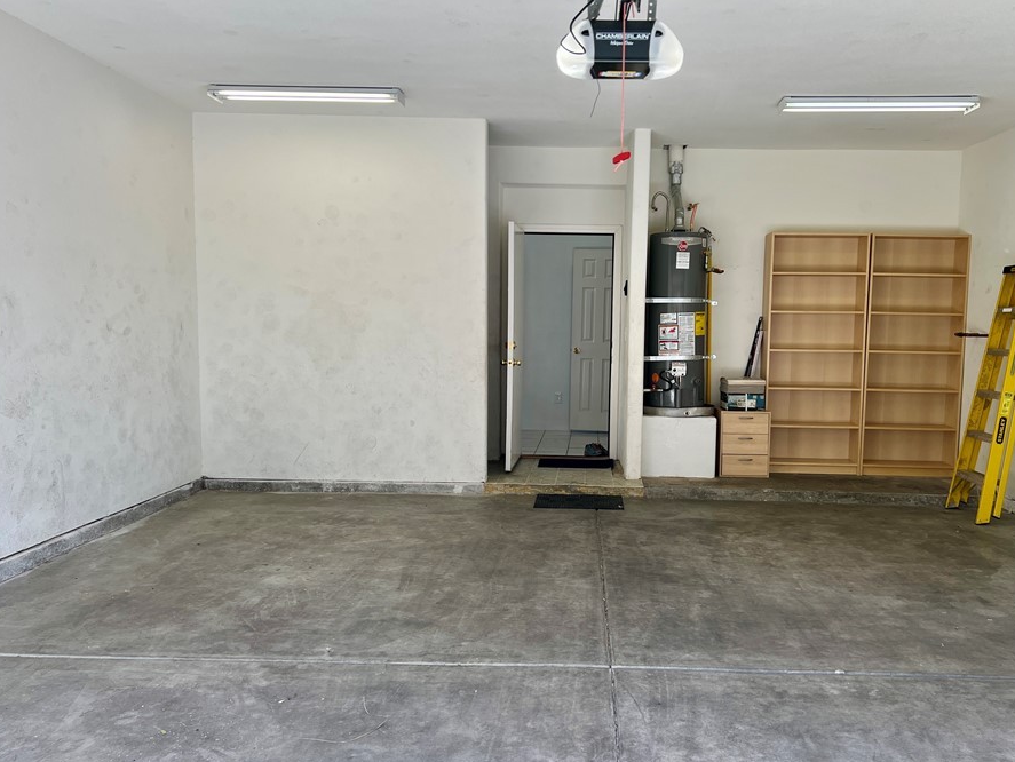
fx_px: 880
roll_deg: -0.8
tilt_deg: -4.2
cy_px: 400
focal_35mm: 30
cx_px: 573
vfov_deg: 46.8
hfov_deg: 59.7
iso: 50
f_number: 1.5
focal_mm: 5.7
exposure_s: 1/404
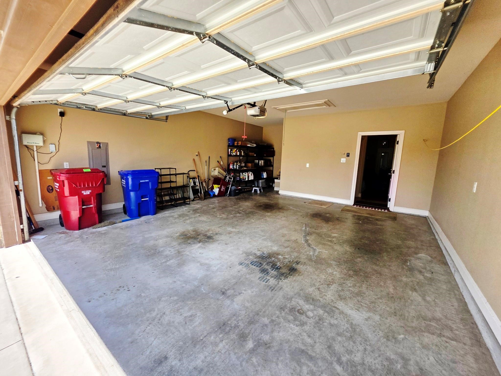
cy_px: 188
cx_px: 250
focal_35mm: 13
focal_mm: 2.2
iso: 40
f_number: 1.9
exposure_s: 1/960
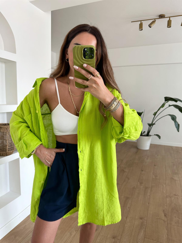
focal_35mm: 24
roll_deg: -1.3
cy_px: 122
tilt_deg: -33.0
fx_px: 168
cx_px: 91
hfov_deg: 56.8
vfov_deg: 71.6
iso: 125
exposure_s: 1/121
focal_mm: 6.86
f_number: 1.78
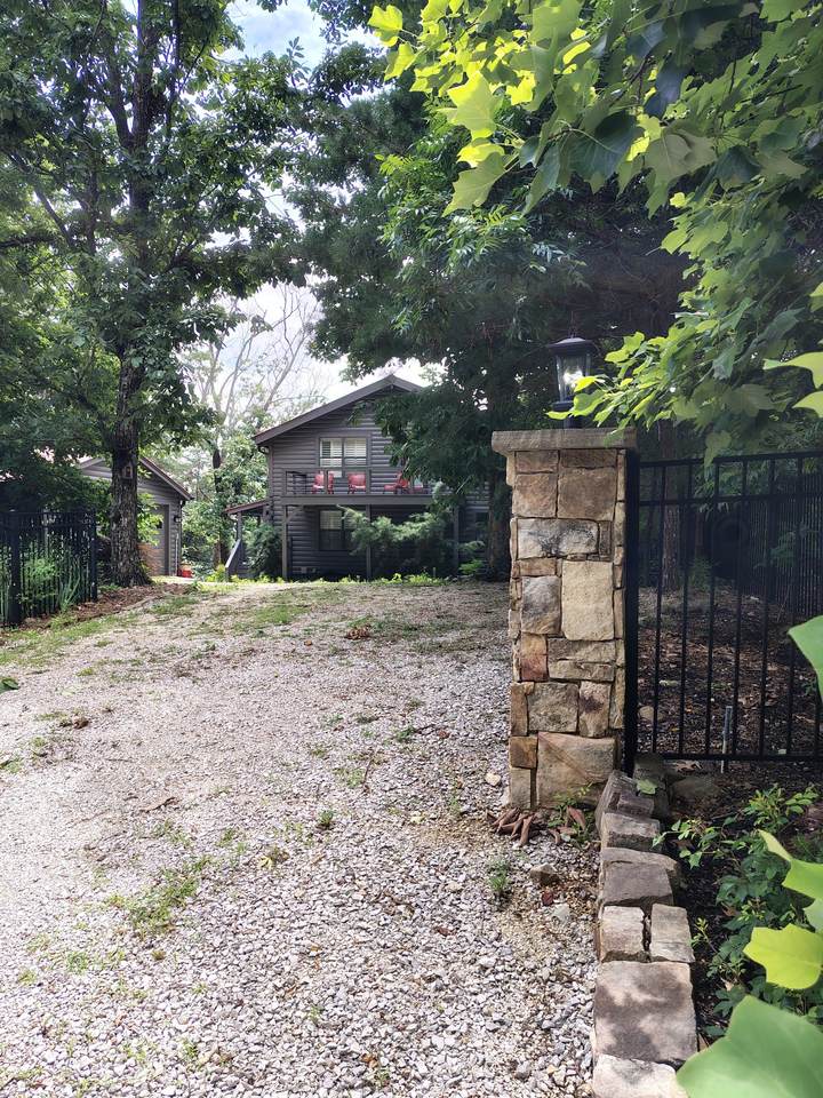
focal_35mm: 24
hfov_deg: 56.8
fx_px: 761
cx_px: 412
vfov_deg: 71.6
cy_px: 549
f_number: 1.8
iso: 100
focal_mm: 5.56
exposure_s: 1/293
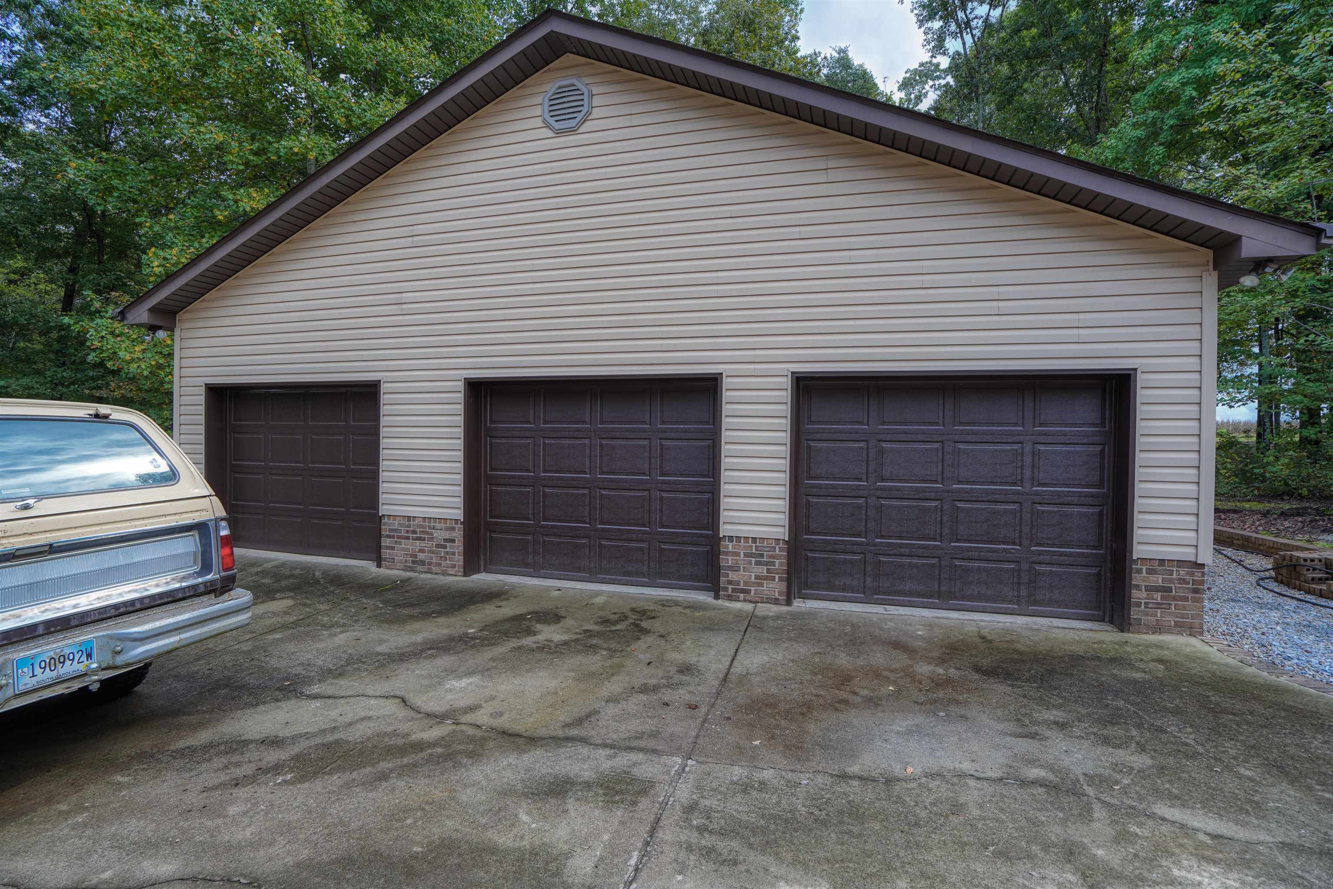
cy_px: 444
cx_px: 666
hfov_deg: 96.7
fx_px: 592
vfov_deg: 73.7
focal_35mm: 16
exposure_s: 1/100
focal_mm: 16
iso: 100
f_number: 5.6
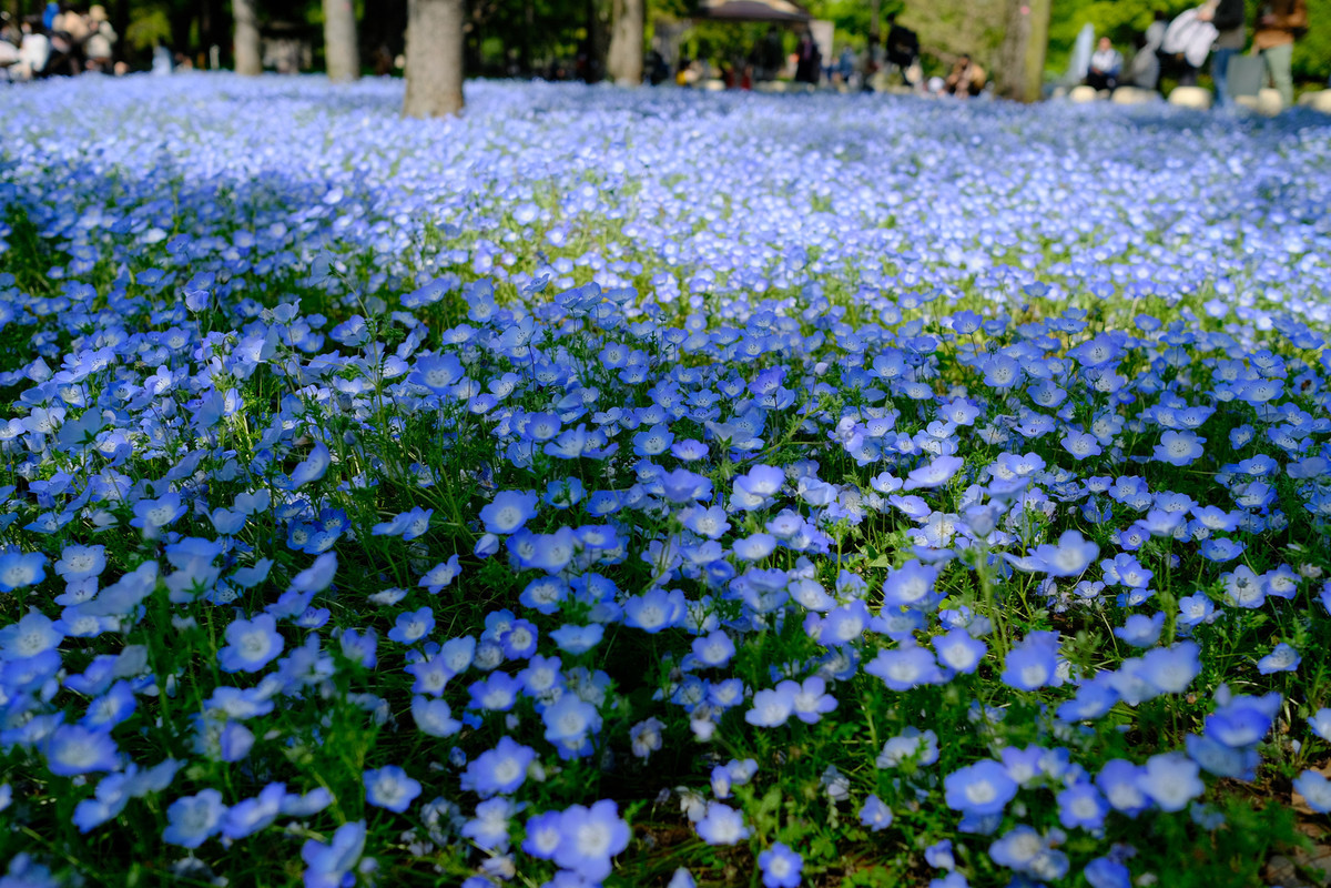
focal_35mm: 35
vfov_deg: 37.9
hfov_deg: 54.4
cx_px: 666
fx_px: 1294
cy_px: 444
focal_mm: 23
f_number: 4
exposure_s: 1/2700
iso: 640
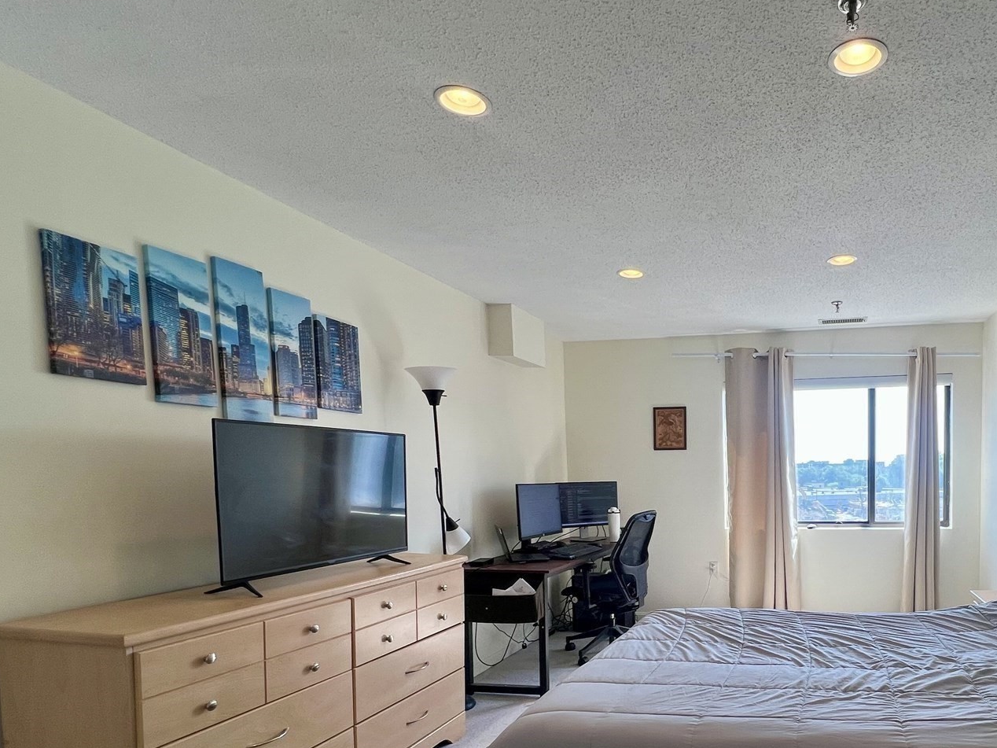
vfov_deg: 61.4
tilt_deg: -6.0
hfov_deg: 74.4
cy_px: 517
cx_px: 723
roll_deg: +1.5
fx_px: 605
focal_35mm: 21
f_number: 1.8
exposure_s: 1/152
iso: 32
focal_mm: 1.57
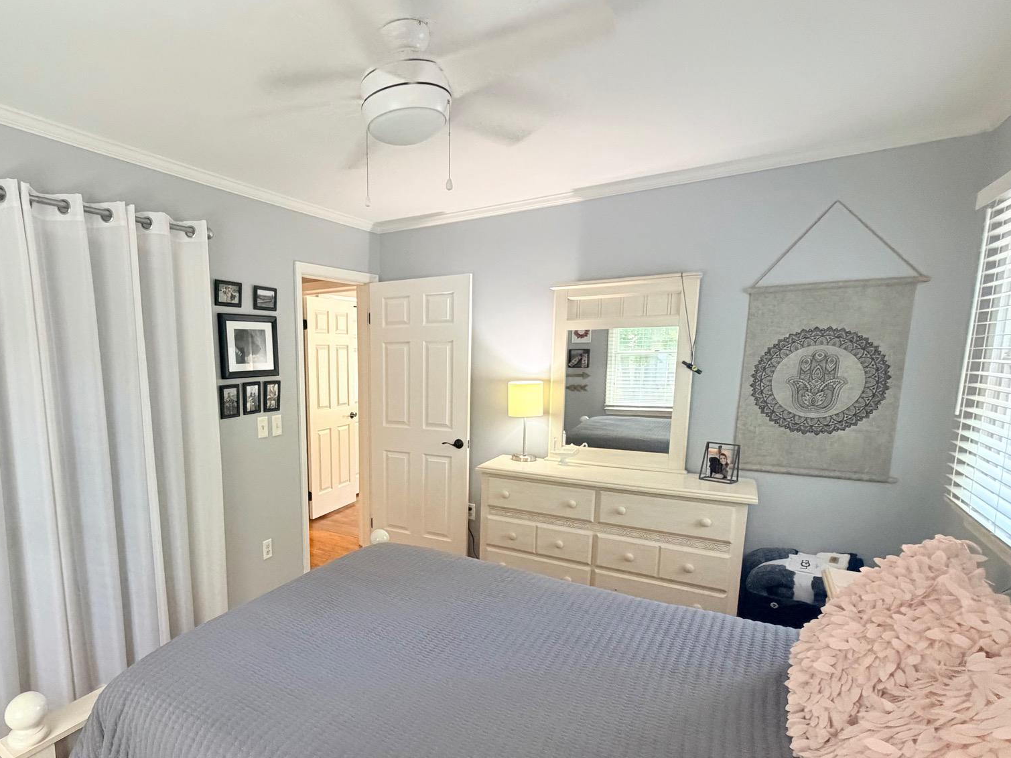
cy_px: 437
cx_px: 345
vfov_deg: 68.3
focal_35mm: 19
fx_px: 555
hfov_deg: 82.1
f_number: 2.2
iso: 500
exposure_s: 1/60
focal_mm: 2.22
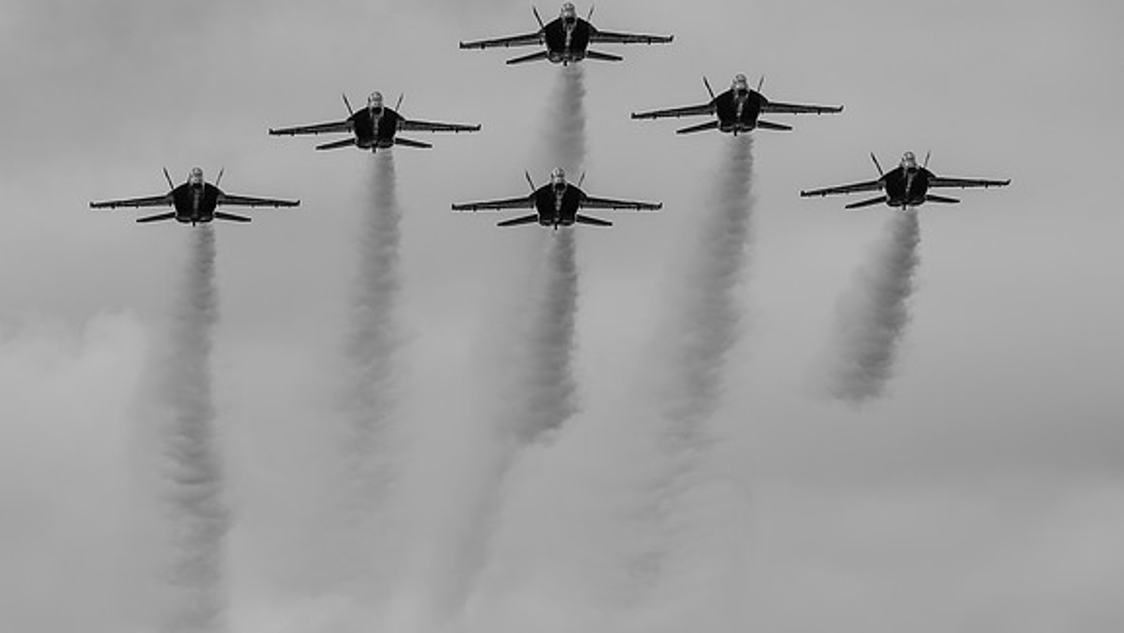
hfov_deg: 3.8
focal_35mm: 565
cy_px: 90
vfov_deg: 2.2
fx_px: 16845
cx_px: 560
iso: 640
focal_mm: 260
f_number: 7.1
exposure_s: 1/6400
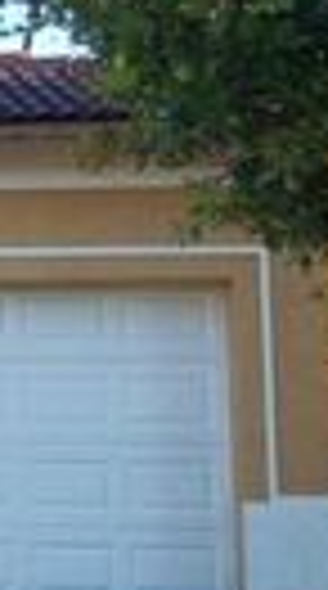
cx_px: -710
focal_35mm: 121
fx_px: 1884
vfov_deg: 17.8
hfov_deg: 8.2
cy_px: 277
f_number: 2.2
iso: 32
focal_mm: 4.15
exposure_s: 1/483
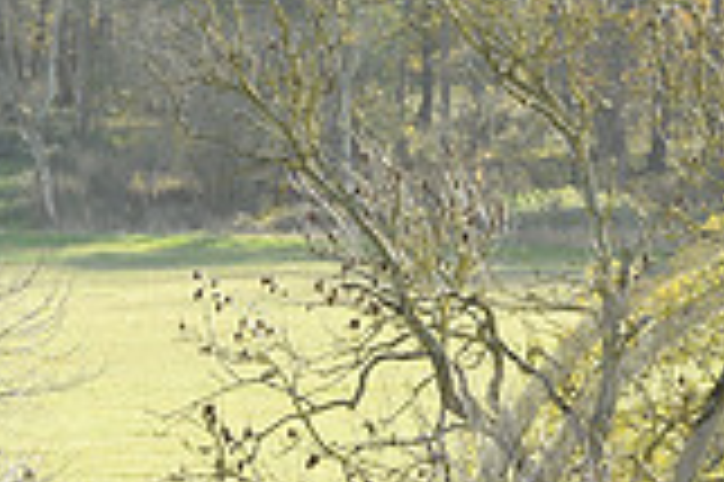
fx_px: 14445
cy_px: 595
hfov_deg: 2.9
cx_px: 854
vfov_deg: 1.9
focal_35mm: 719
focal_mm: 200
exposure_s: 1/1250
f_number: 5.6
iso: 800
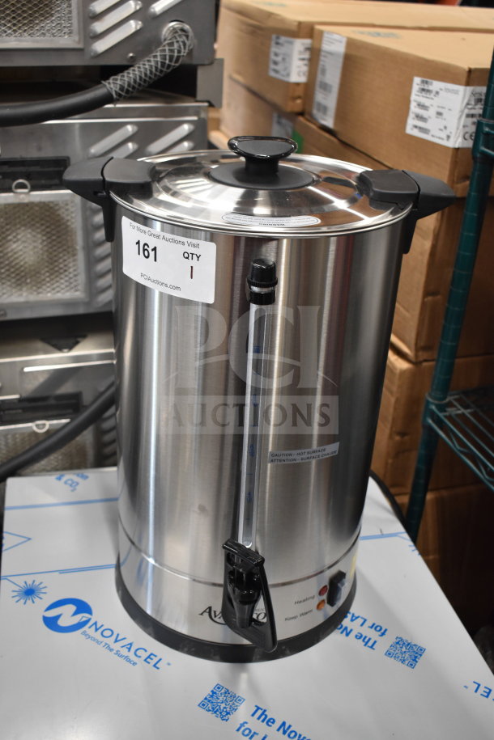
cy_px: 370
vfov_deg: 51.3
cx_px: 247
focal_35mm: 38
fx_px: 772
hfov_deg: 35.5
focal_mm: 25
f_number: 4
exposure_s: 1/40
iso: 1400
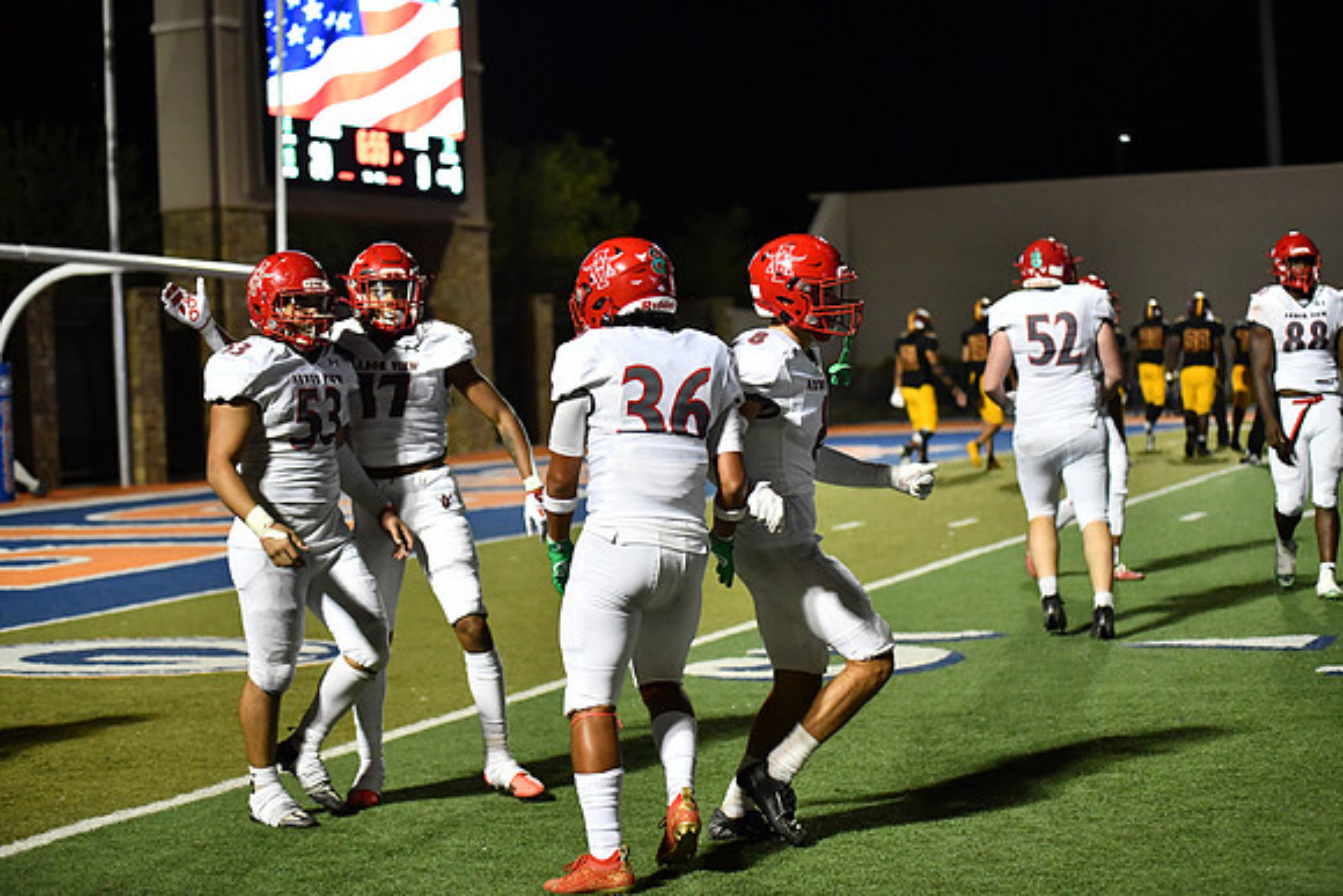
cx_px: 672
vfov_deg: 19.5
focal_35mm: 70
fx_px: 2612
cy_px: 448
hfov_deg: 28.8
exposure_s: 1/1250
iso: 5000
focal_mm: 70
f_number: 2.8
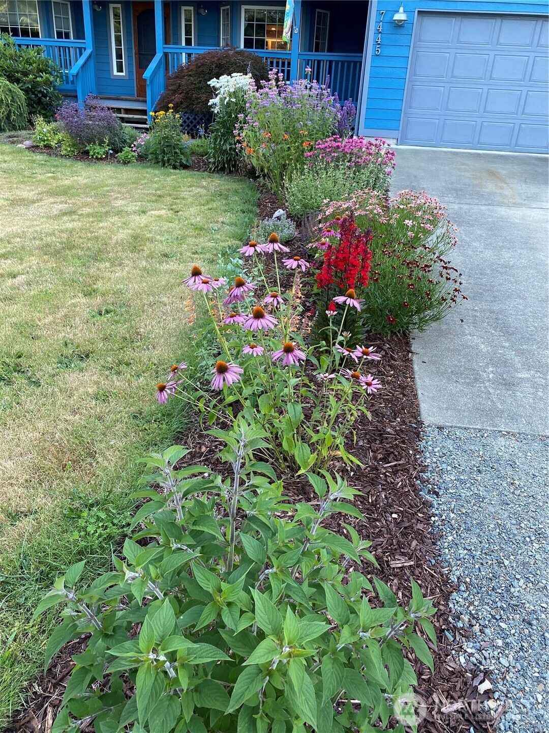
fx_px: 550
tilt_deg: -24.2
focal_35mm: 26
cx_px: 274
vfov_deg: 67.3
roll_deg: -3.6
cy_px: 366
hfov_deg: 53.1
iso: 100
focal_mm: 4.25
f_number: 1.8
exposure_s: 1/121
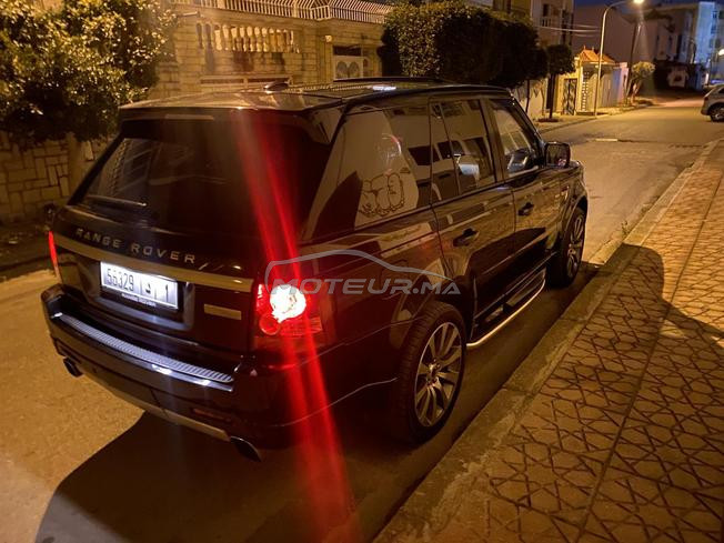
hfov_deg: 67.3
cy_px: 272
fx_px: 544
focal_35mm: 26
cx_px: 362
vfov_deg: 53.1
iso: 640
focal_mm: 4.25
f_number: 1.8
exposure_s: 1/4
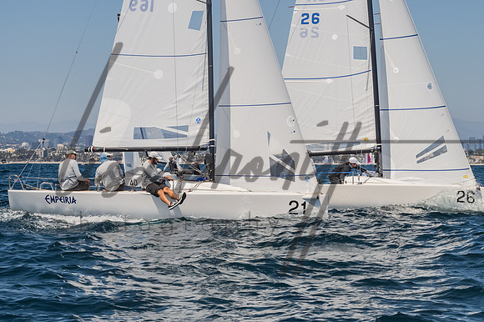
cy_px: 161
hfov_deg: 19.5
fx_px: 1411
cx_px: 242
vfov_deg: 13.0
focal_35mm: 105
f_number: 14
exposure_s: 1/1250
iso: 640
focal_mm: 70
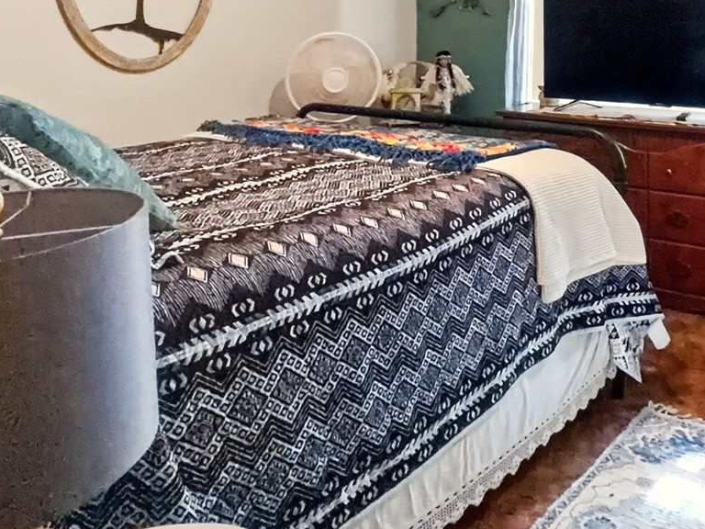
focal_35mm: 35
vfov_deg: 36.8
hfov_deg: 50.0
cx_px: 547
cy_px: 7
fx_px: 713
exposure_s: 1/120
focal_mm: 2.2
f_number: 2.2
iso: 320
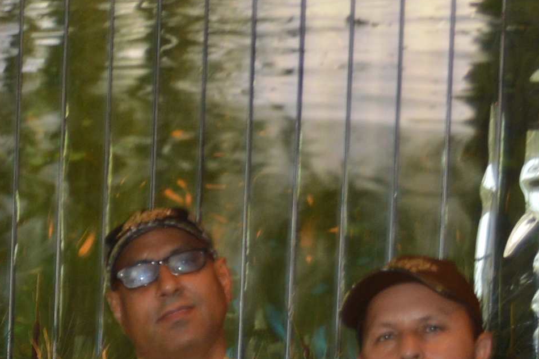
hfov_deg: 10.9
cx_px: -551
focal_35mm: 171
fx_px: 2558
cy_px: 645
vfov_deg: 7.8
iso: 400
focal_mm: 24
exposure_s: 1/60
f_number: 4
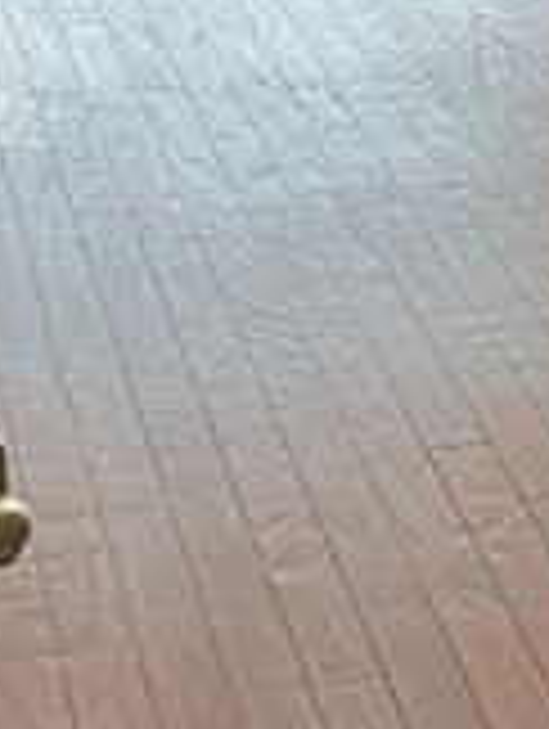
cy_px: 230
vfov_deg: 12.0
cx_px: 1116
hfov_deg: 8.6
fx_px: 3459
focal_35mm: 164
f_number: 1.6
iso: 50
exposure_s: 1/577
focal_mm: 5.1
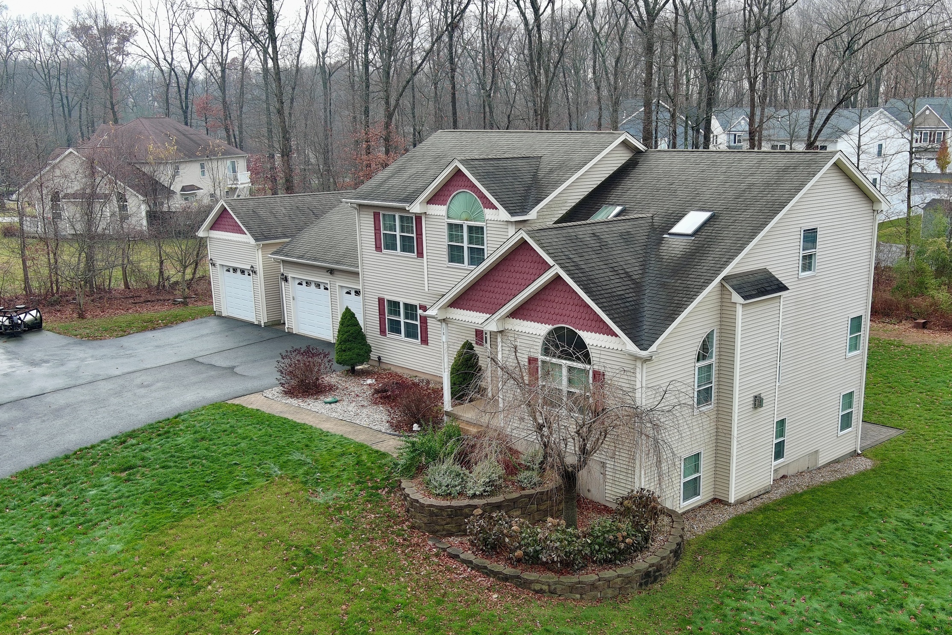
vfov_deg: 33.2
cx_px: 547
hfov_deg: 48.3
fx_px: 1058
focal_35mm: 40
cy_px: 402
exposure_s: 1/268
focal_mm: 10.57
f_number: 2.8
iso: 100
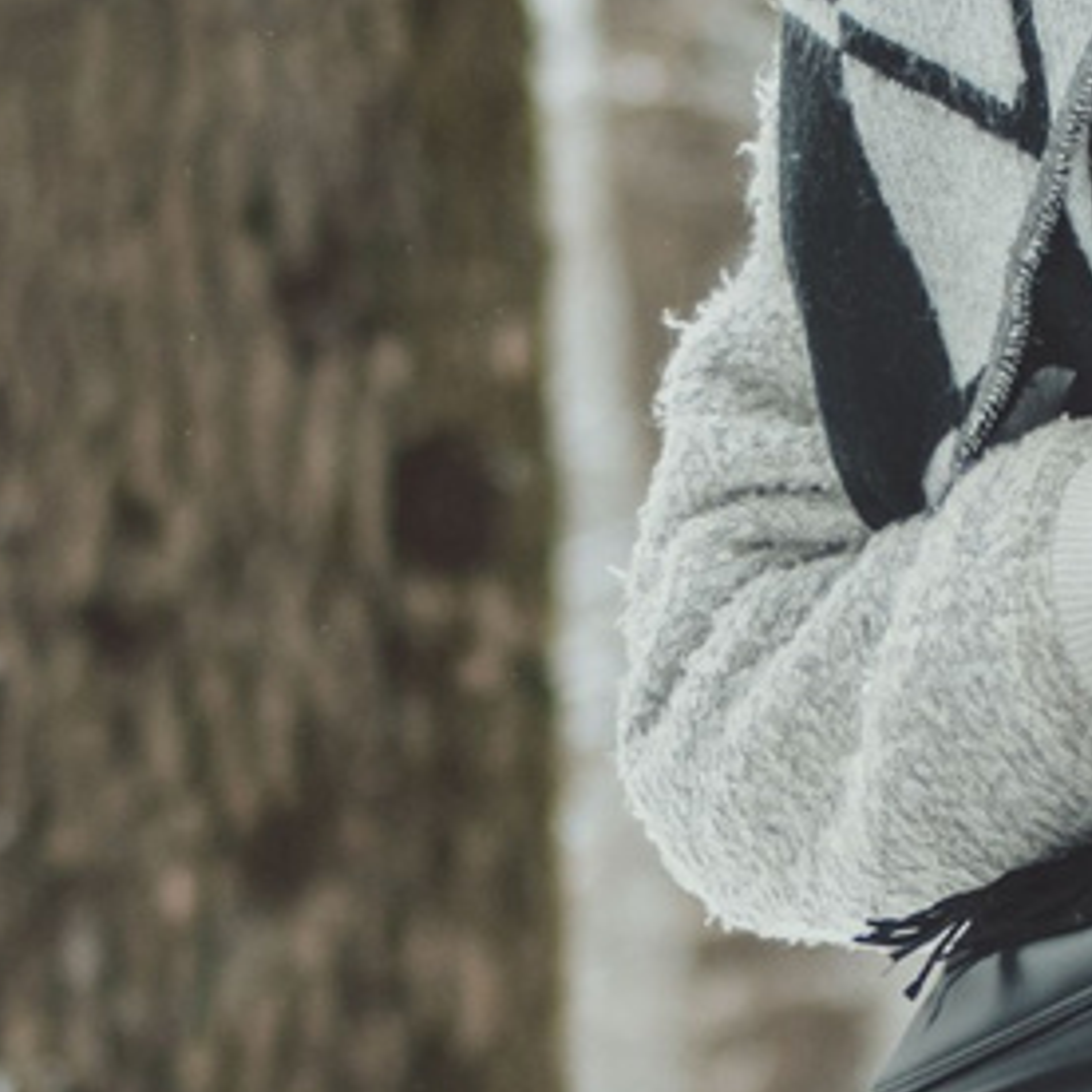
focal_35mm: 394
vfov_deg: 4.4
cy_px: 1565
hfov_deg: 4.4
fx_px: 14062
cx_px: 791
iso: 125
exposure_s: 1/250
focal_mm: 50
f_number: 2.5
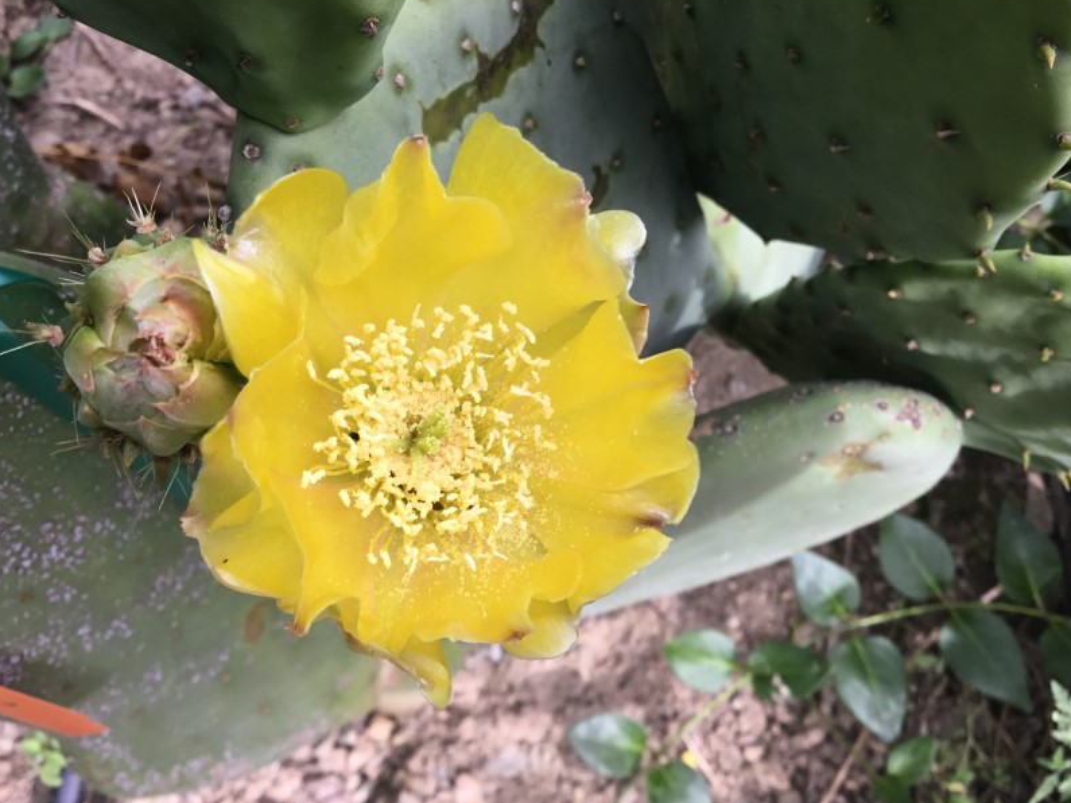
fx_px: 1206
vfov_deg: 36.8
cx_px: 493
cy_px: 380
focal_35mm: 39
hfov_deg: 47.8
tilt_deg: -63.2
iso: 25
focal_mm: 3.3
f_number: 2.4
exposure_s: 1/120
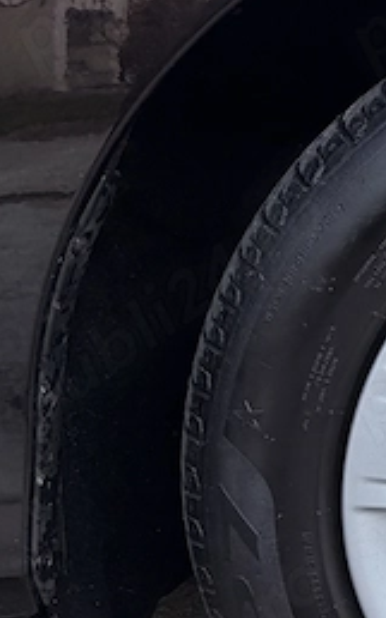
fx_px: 775
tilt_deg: -14.0
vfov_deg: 43.1
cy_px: 390
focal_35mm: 46
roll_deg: +0.1
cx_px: 674
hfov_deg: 20.6
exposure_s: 1/121
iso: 160
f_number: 2.2
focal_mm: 2.22
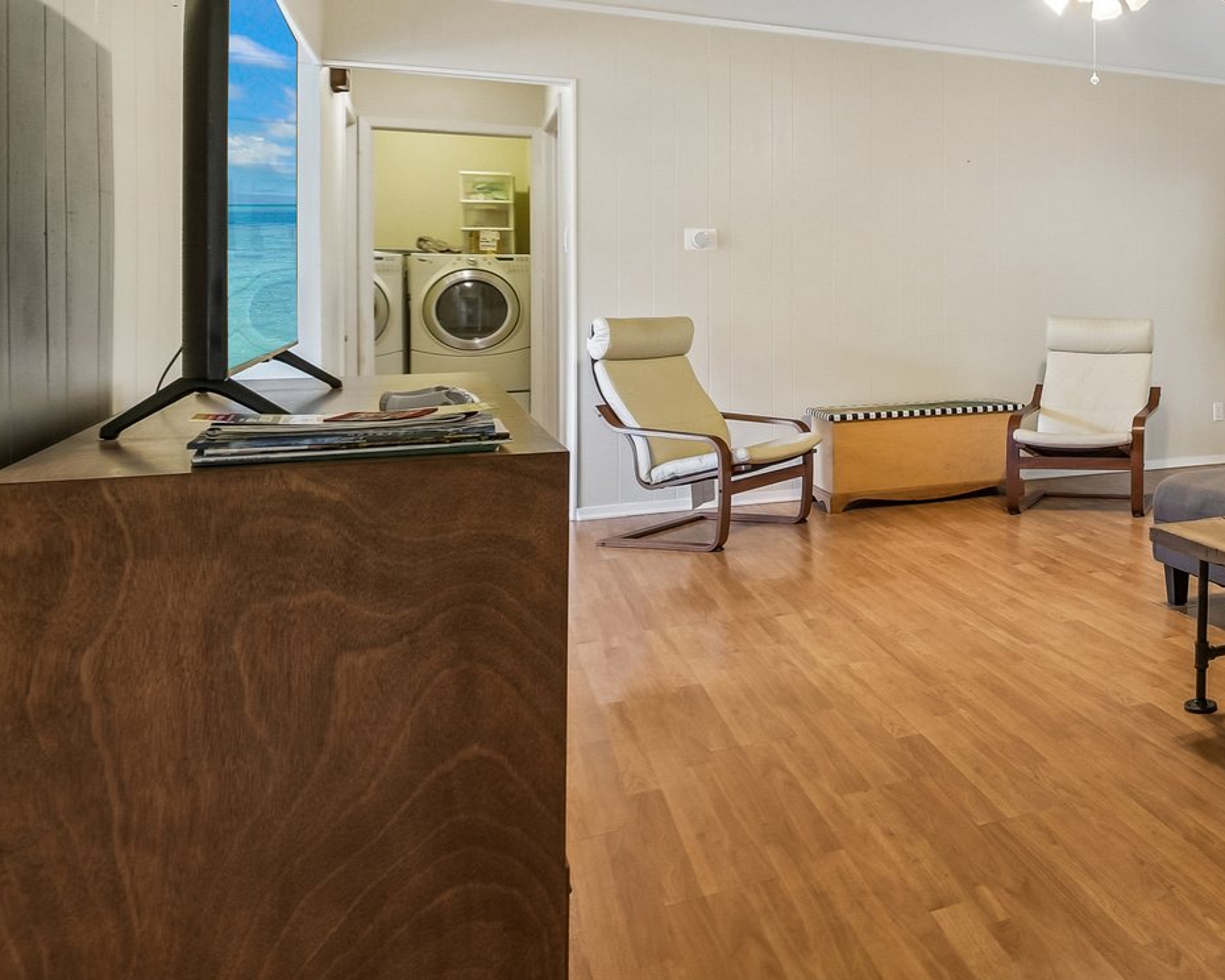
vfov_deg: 45.5
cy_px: 246
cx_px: 1232
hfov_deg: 47.3
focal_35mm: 31
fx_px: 1124
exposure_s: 1/2.5
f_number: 8
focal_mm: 10
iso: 400
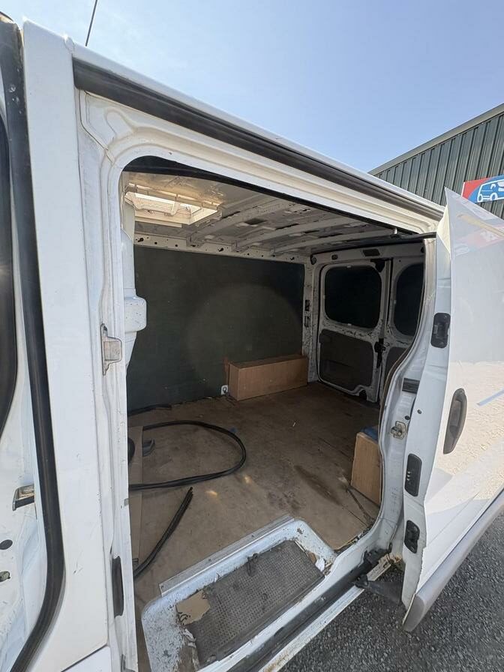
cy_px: 336
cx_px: 252
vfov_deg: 102.1
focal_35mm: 14
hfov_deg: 85.7
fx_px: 272
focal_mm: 2.22
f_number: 2.2
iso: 64
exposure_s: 1/214
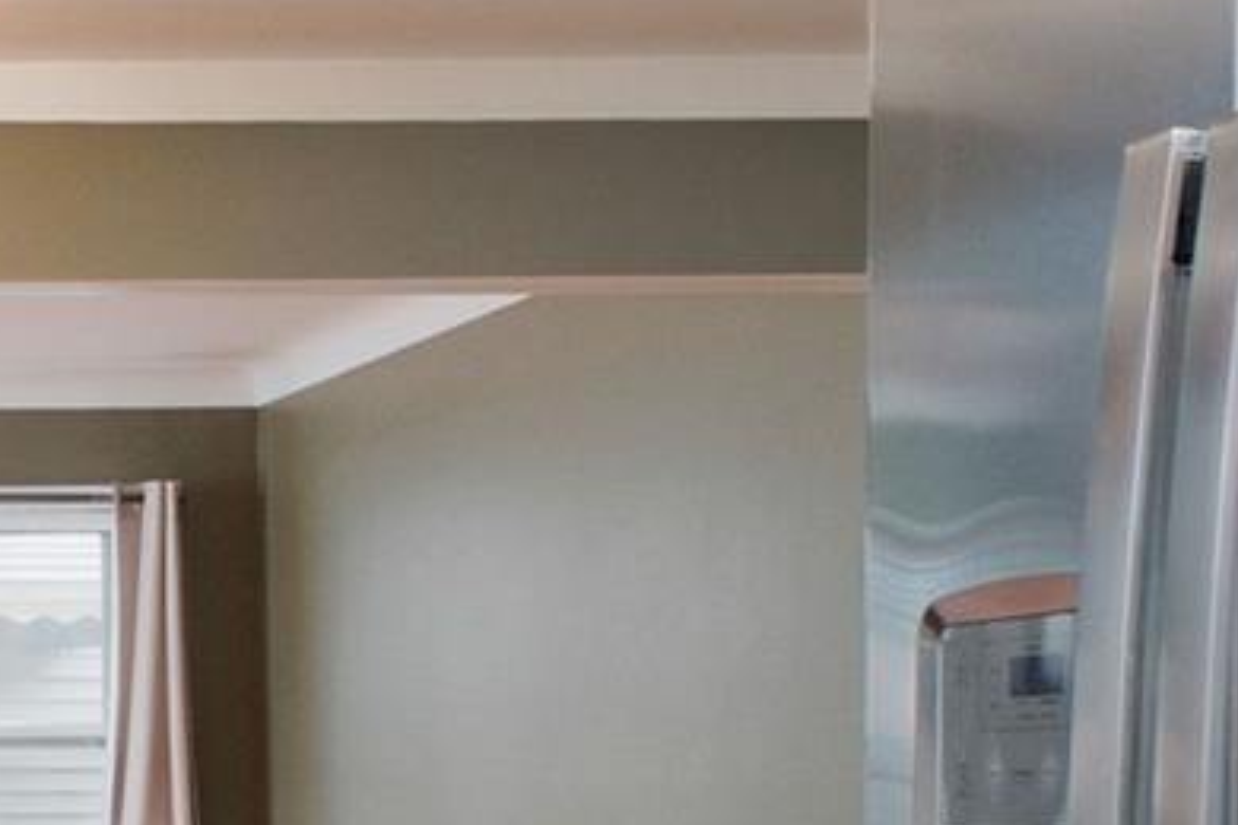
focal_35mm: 84
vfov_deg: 16.0
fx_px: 2888
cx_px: -381
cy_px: 766
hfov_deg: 21.8
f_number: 6.4
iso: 800
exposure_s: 1/250
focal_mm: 10.6
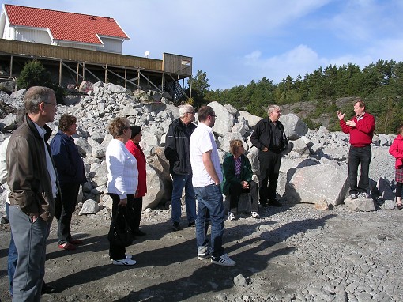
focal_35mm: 38
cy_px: 151
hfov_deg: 49.0
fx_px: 442
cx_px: 202
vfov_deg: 37.7
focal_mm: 5.8
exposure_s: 1/350
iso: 50
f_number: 5.6
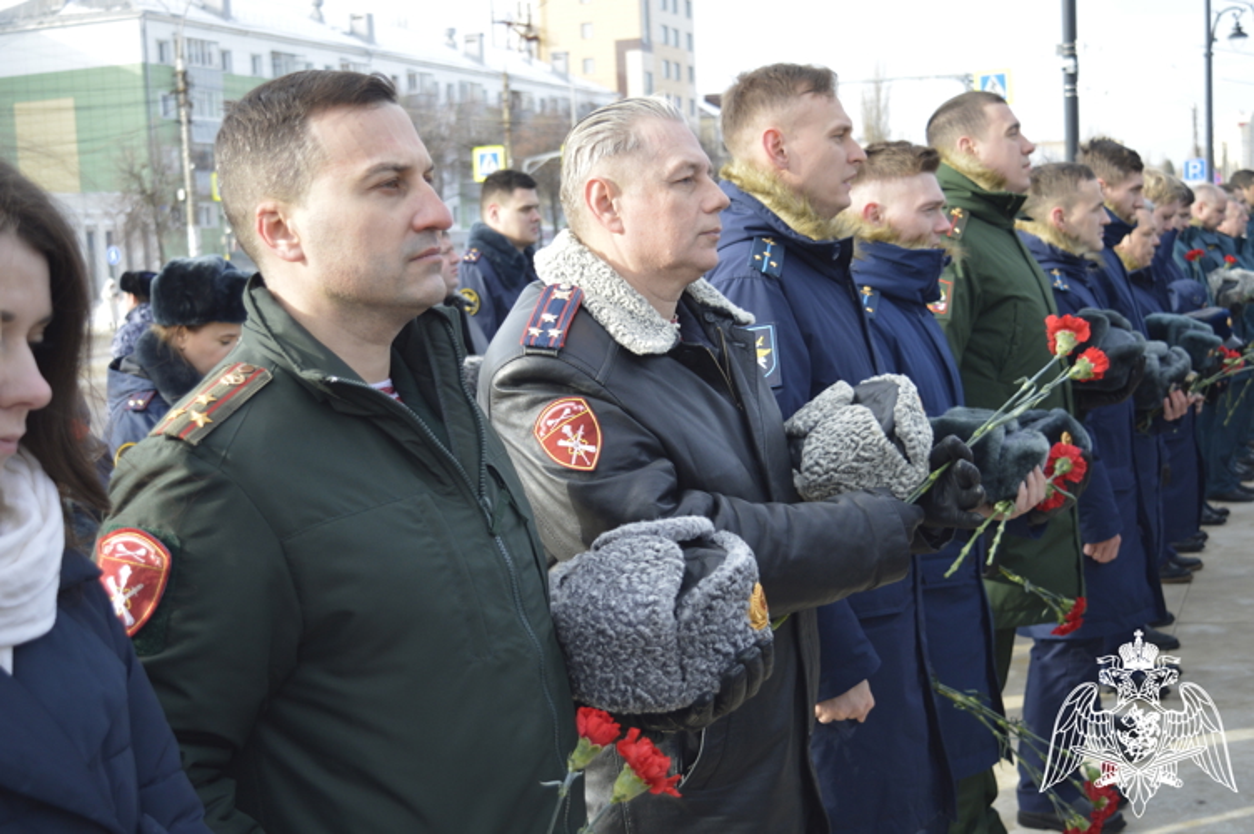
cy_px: 417
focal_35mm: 48
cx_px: 627
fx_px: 1671
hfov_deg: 41.1
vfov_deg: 28.0
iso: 400
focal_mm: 32
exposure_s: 1/800
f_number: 4.5
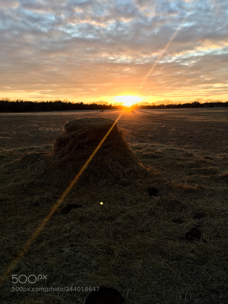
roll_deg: +1.2
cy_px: 152
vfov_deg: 61.7
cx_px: 114
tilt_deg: -9.7
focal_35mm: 29
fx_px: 255
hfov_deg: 48.2
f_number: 2.2
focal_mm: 4.15
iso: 25
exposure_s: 1/144
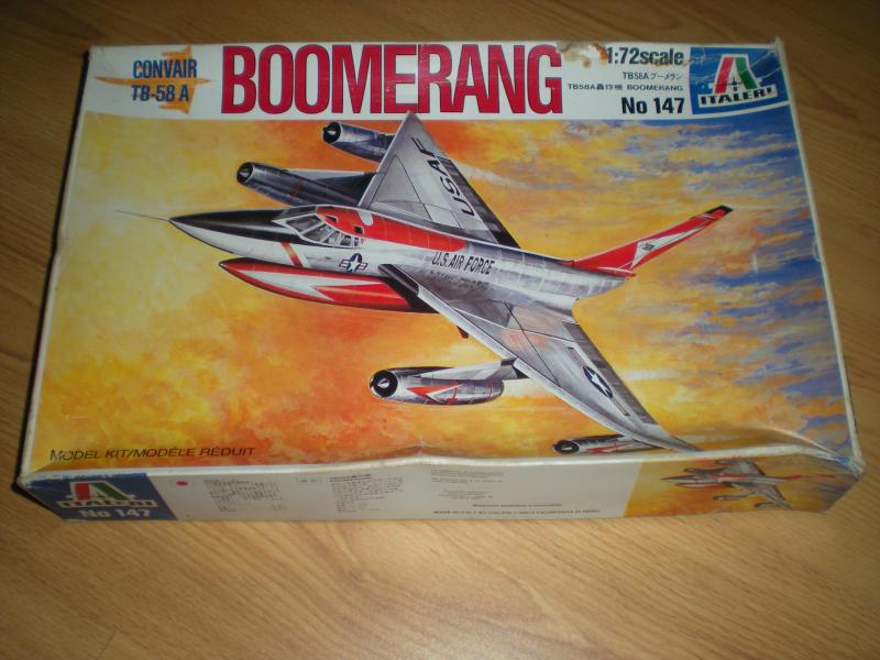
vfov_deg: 37.7
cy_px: 330
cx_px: 440
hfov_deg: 49.0
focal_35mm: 38
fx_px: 966
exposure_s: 1/60
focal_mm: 6.3
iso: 64
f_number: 3.1
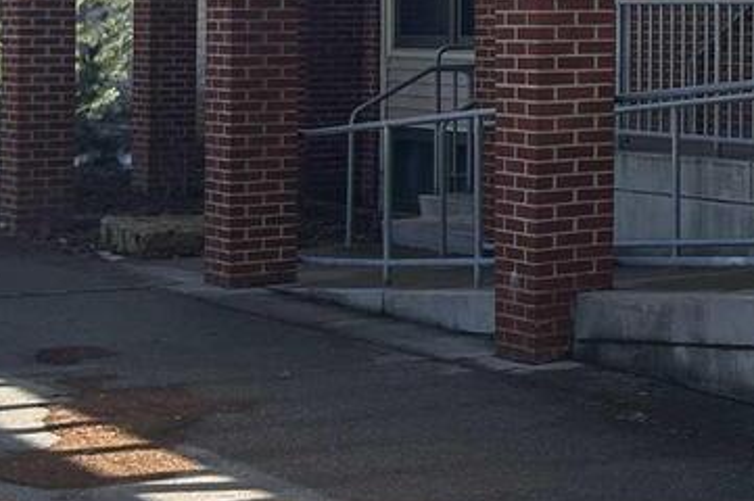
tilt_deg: +1.1
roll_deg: +0.7
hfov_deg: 17.7
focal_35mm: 108
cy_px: -21
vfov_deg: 12.5
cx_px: 986
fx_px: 2260
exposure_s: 1/1901
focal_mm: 5.7
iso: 50
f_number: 1.5
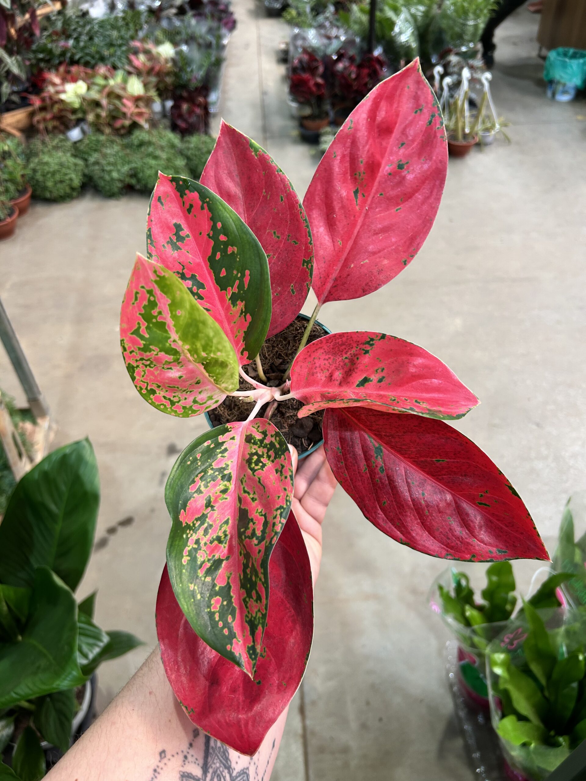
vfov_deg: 67.3
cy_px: 390
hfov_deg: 53.1
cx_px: 293
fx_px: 587
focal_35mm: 26
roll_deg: +1.4
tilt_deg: -44.4
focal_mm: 5.7
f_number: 1.5
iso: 100
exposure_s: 1/60
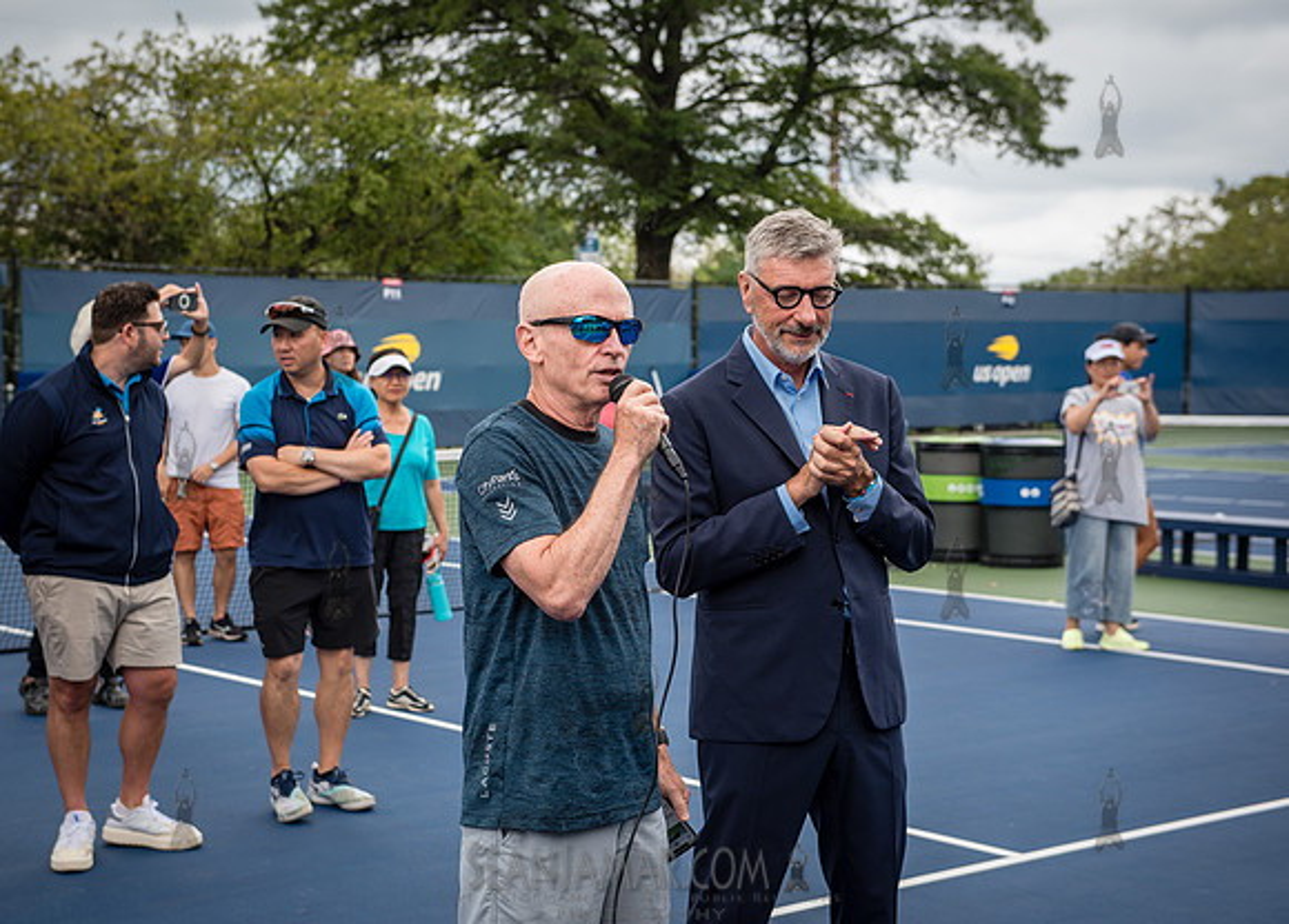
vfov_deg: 24.3
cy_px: 461
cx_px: 592
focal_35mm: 59
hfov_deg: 33.4
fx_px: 2145
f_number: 4
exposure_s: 1/640
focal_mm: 55
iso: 200
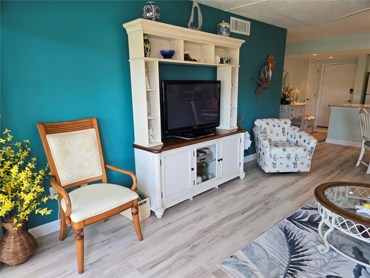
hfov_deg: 73.9
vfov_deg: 58.9
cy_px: 139
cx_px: 185
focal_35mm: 23
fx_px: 246
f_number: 1.8
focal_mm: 5.4
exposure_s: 1/120
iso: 125
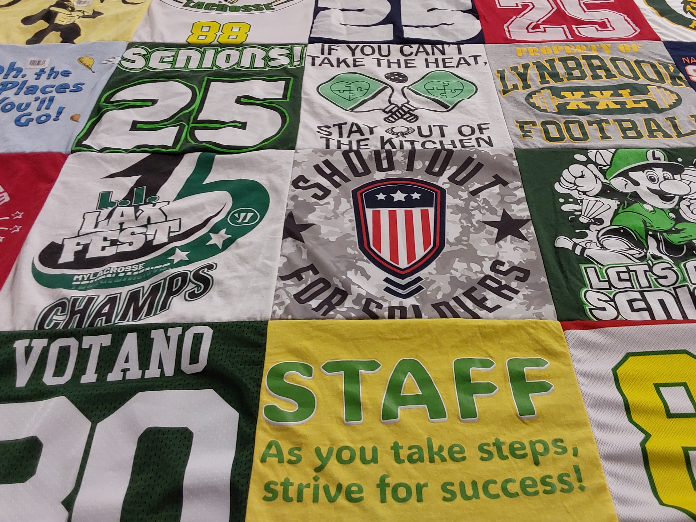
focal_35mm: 35
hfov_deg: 52.4
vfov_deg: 40.5
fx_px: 704
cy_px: 201
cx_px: 408
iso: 80
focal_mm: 2.91
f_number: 1.9
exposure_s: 1/60
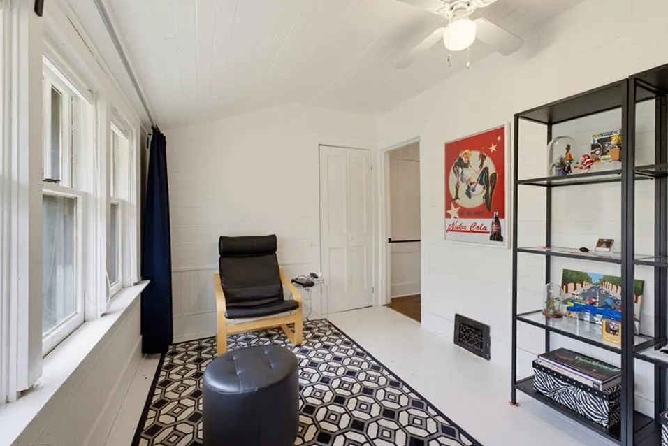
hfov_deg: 100.4
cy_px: 217
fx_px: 278
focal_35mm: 15
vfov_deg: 77.4
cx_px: 335
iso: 800
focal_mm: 14
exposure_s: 1/10
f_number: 8
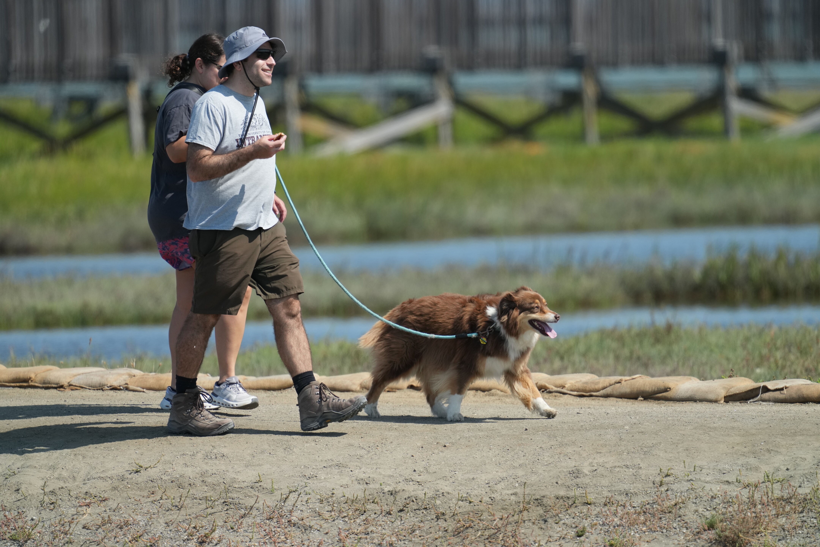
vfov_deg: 2.3
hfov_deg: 3.4
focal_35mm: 600
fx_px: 13666
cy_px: 274
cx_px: 410
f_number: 5.6
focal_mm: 600
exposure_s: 1/2500
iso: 640
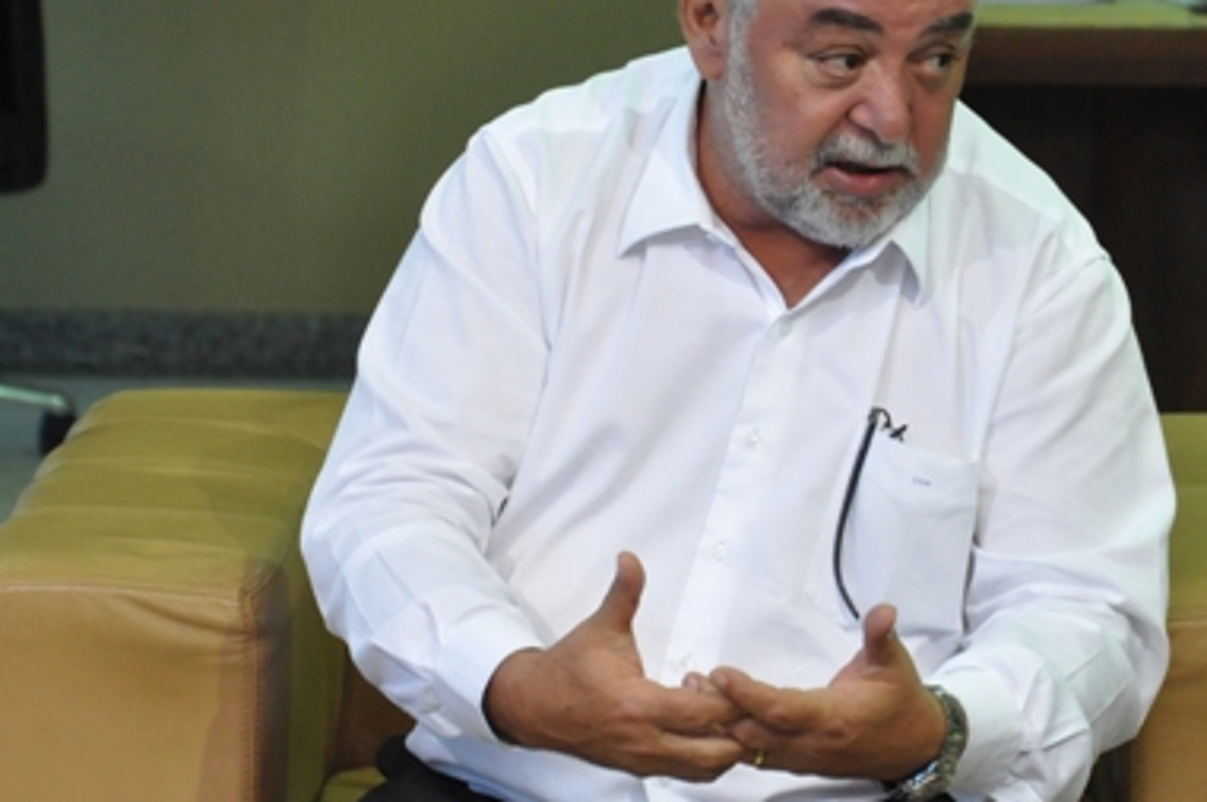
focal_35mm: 215
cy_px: 304
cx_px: 657
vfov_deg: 6.4
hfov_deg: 9.6
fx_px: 7199
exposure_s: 1/60
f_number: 9
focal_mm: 98
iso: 2000
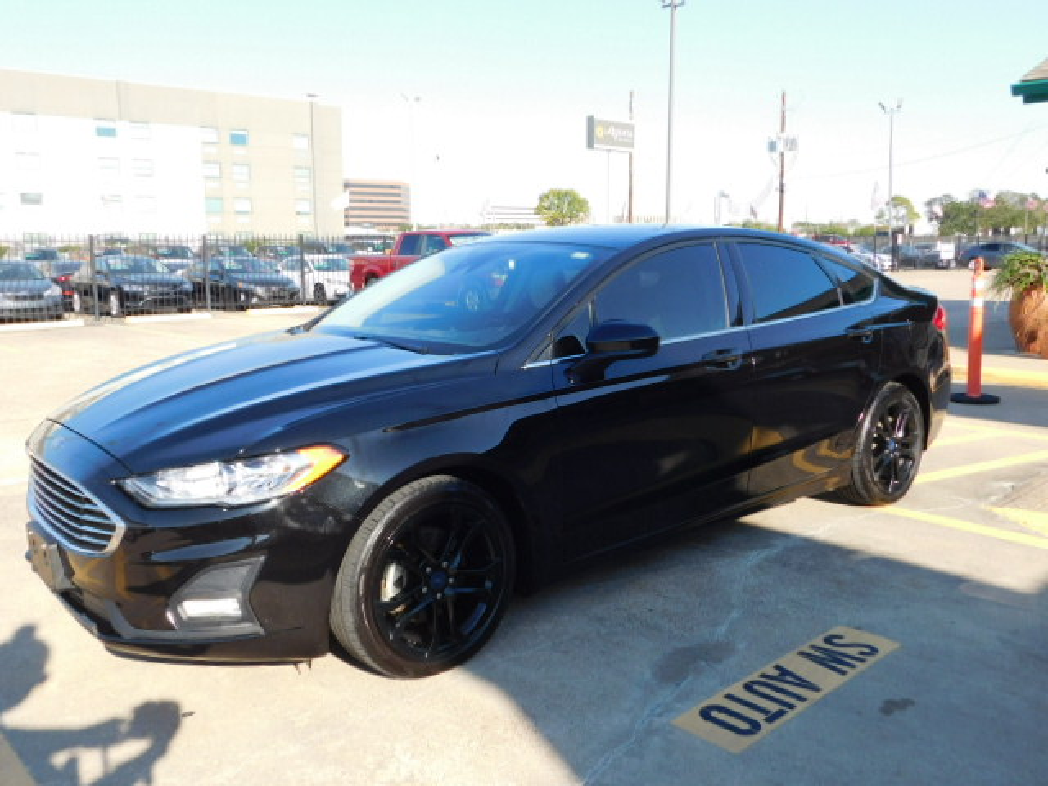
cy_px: 393
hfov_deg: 60.0
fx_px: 908
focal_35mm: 30
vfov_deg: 46.8
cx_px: 524
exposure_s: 1/500
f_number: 3.2
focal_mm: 5.3
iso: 125
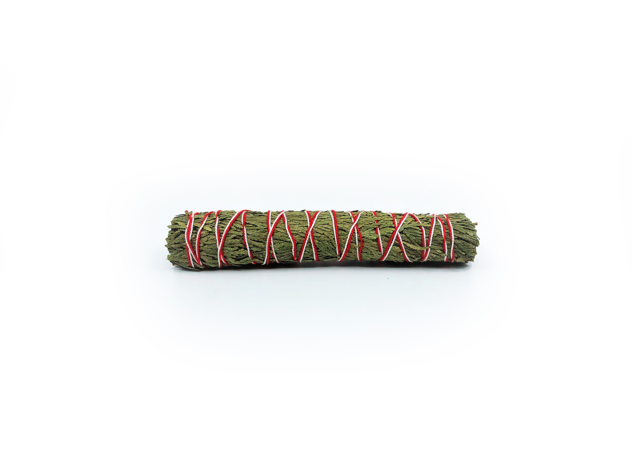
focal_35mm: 28
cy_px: 237
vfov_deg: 49.7
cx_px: 316
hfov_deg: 63.4
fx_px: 511
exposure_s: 1/685
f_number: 1.8
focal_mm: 4
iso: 20
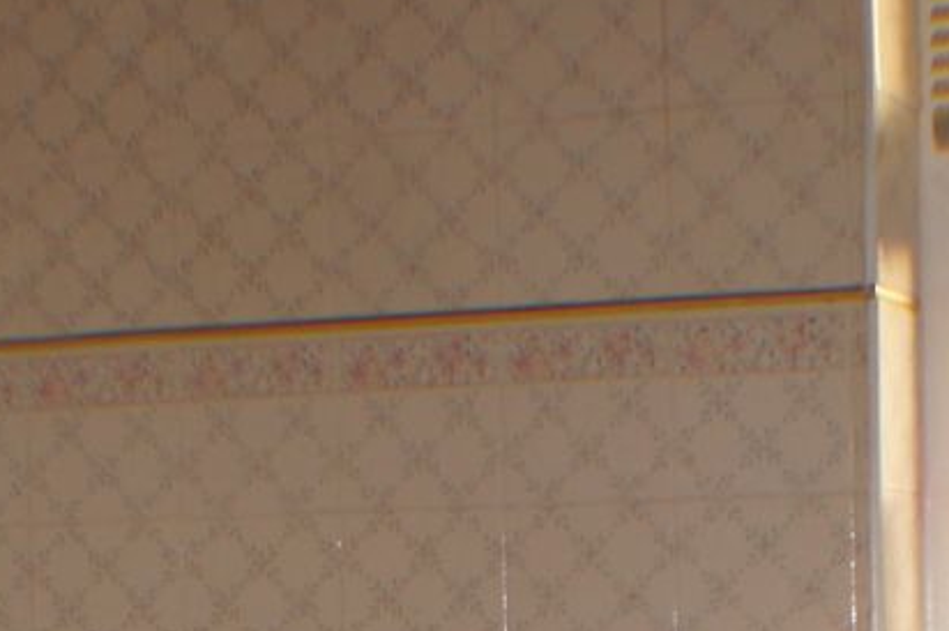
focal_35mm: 149
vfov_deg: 8.9
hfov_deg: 13.8
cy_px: 1066
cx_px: 598
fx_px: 3925
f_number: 4
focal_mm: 20
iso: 400
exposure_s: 1/60
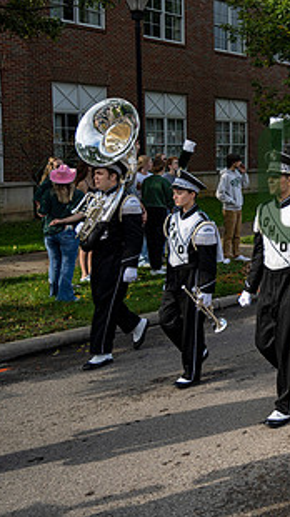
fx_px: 685
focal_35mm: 50
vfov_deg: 41.1
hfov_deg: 21.5
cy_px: 199
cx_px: 383
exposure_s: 1/1600
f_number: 4
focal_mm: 25.5
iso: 125
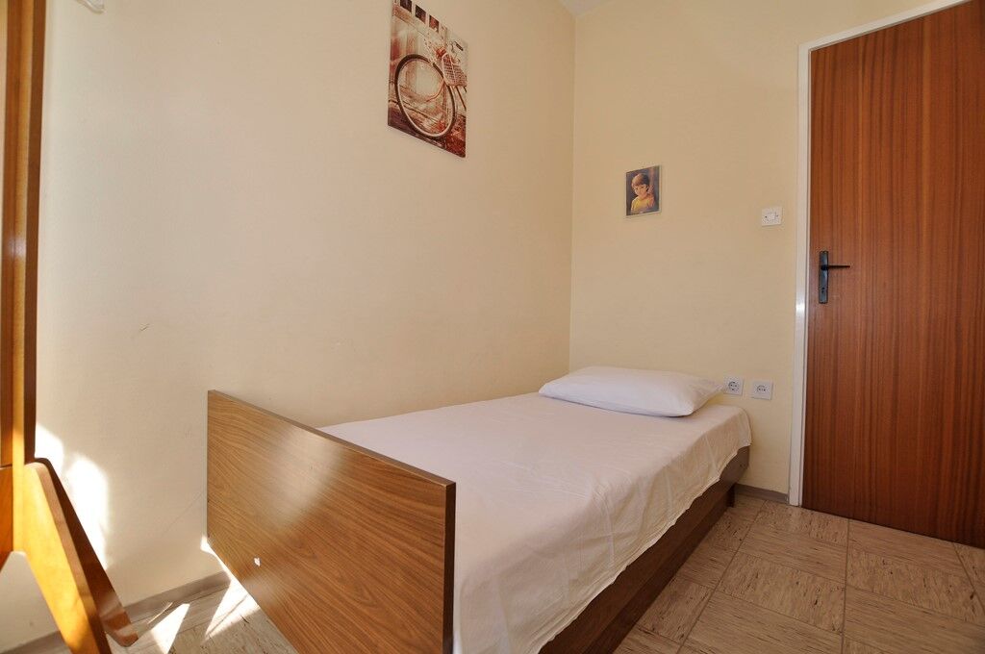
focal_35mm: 15
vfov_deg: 77.2
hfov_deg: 100.5
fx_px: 410
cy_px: 327
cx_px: 492
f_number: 5.6
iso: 220
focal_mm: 10
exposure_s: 1/125
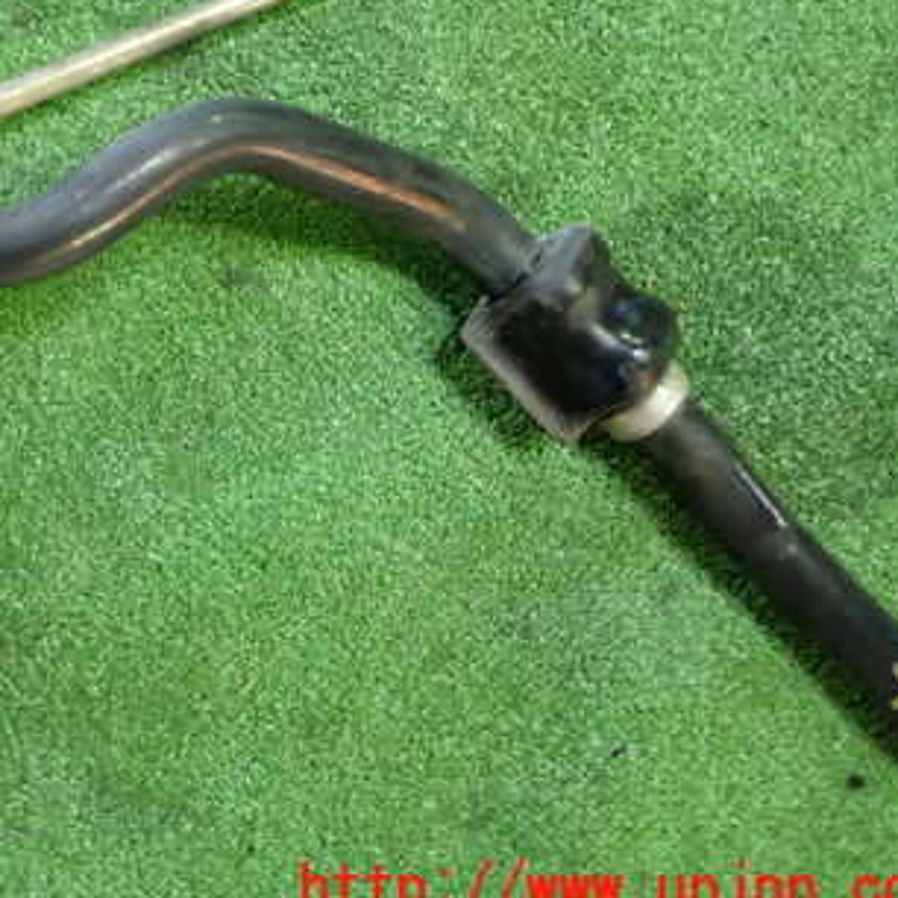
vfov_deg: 32.4
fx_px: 1526
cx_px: 82
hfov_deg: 31.2
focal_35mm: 52
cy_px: 267
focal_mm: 5.4
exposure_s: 1/30
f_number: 2.3
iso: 320
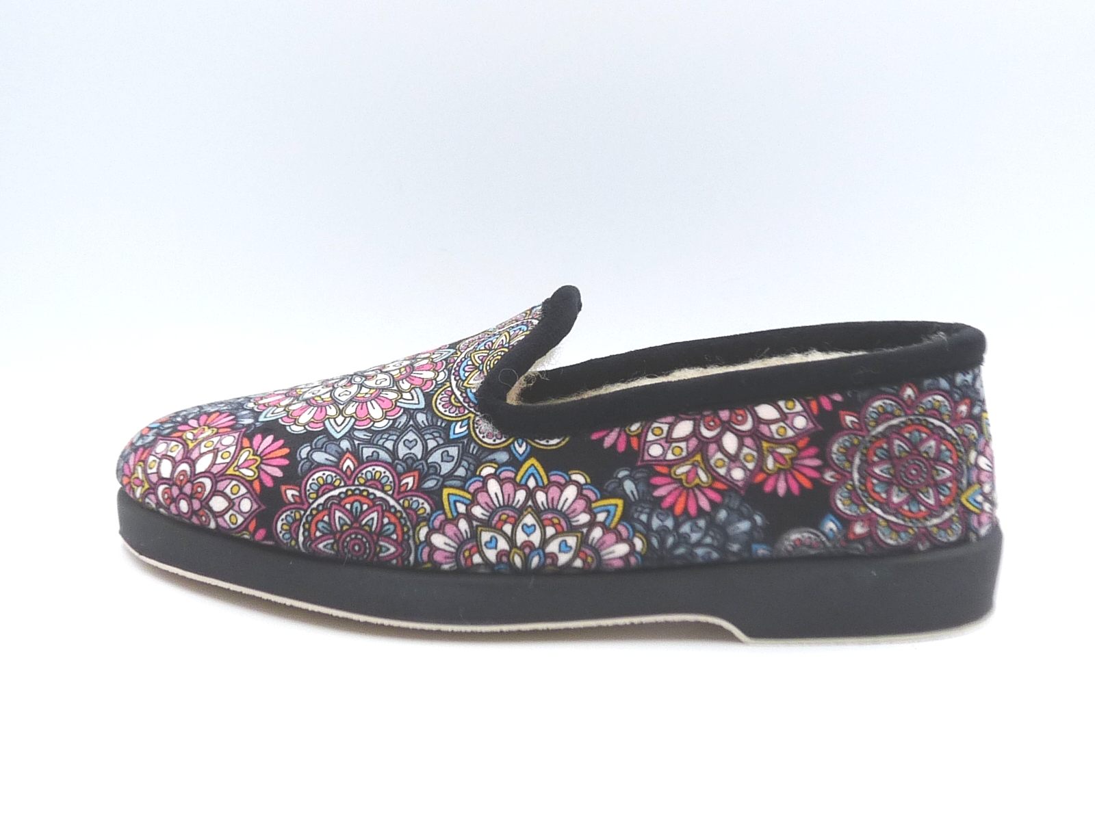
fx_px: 1550
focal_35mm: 49
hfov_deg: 38.9
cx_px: 548
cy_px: 410
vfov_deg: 29.7
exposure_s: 1/200
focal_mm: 4.8
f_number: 4
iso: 100
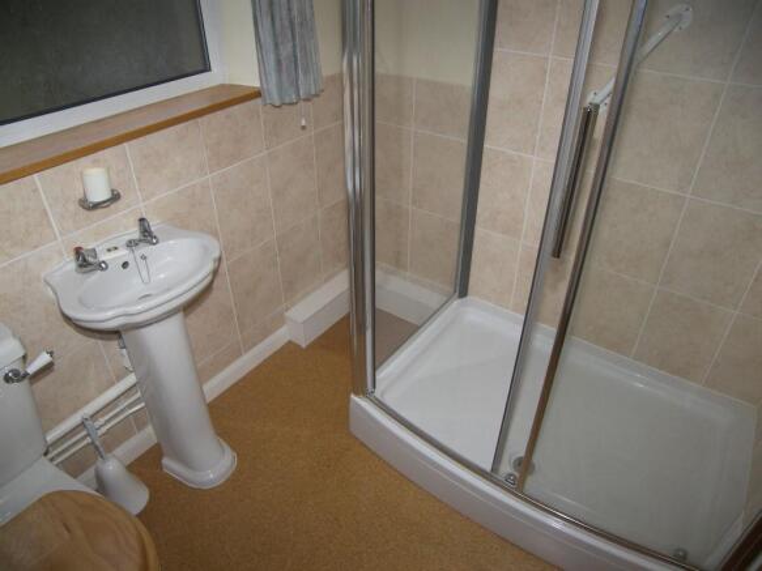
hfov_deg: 71.6
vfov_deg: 56.8
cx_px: 381
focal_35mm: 24
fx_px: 528
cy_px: 286
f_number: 2.8
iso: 100
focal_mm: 5
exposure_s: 1/30
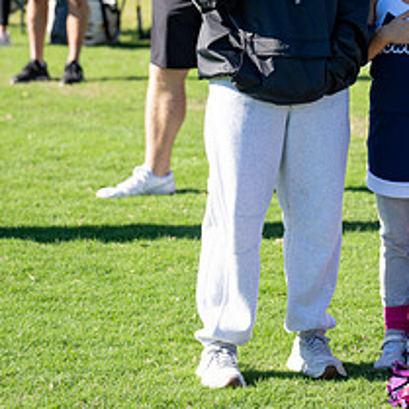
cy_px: 25
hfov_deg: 9.5
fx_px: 2446
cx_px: 379
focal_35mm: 183
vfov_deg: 9.5
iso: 250
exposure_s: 1/2000
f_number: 2.8
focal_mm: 70
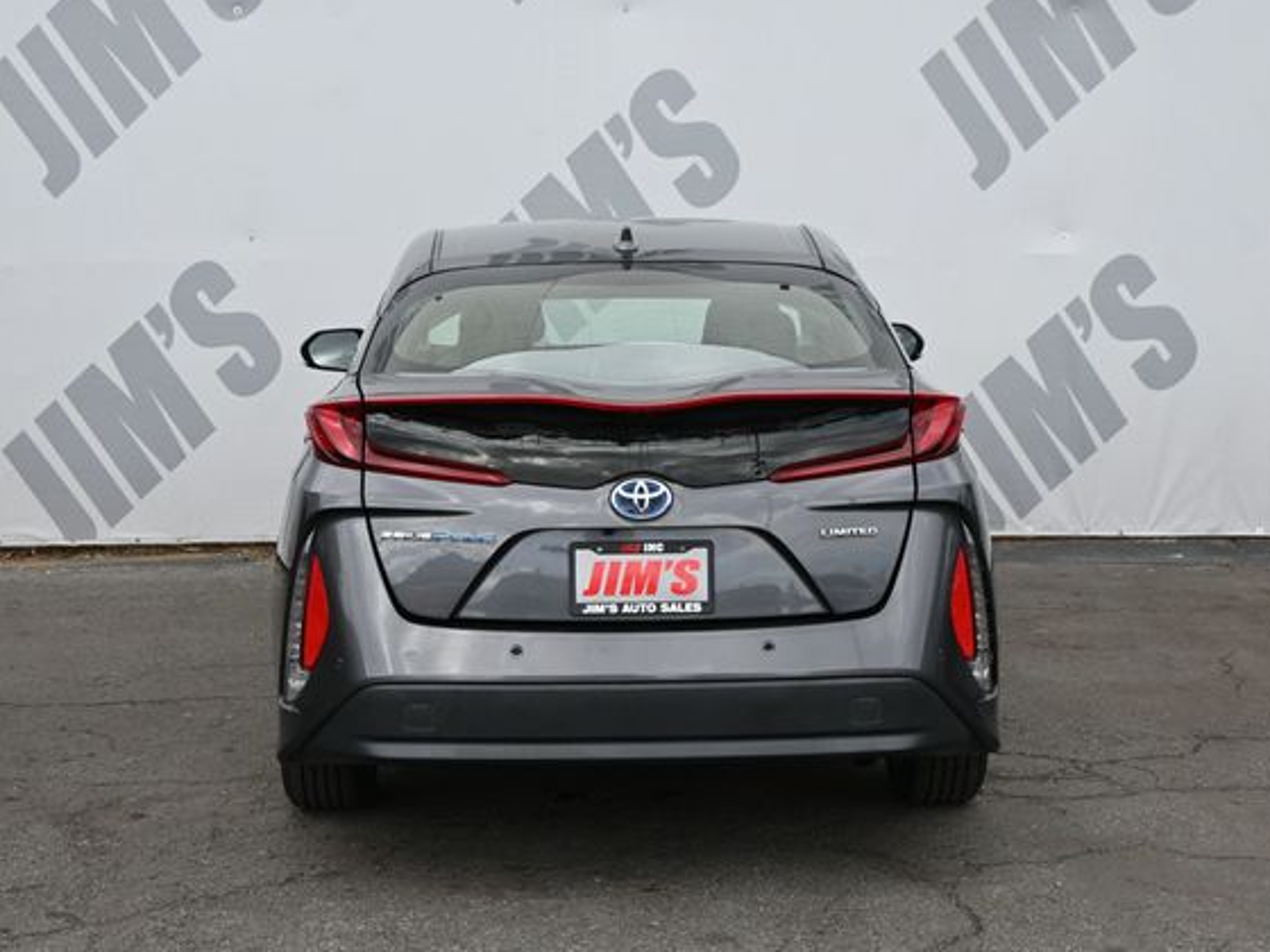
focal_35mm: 56
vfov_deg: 26.1
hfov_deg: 34.3
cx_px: 649
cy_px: 474
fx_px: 2055
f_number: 5.6
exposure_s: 1/250
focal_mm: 34
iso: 100
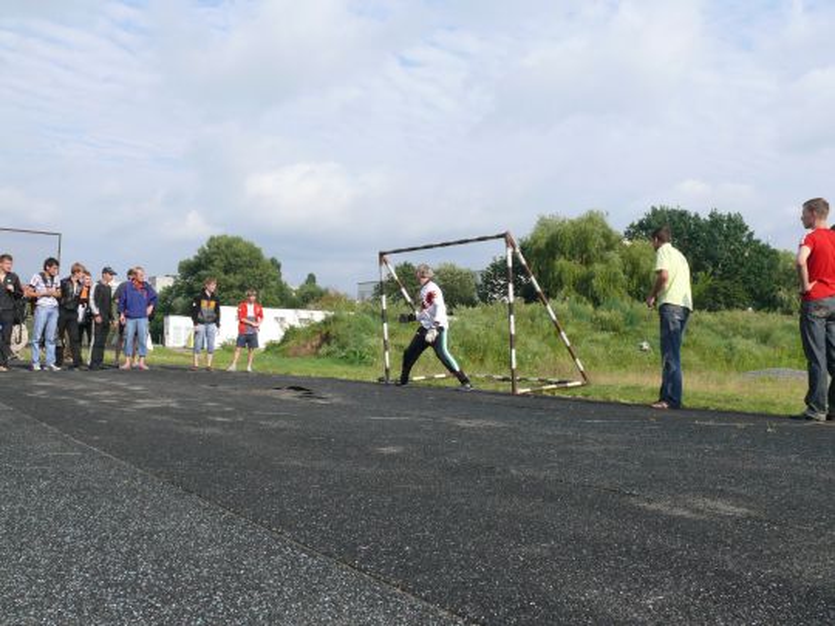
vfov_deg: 40.7
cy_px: 313
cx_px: 418
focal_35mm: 35
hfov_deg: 52.6
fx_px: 844
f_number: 5.6
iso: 100
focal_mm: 7.4
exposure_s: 1/320
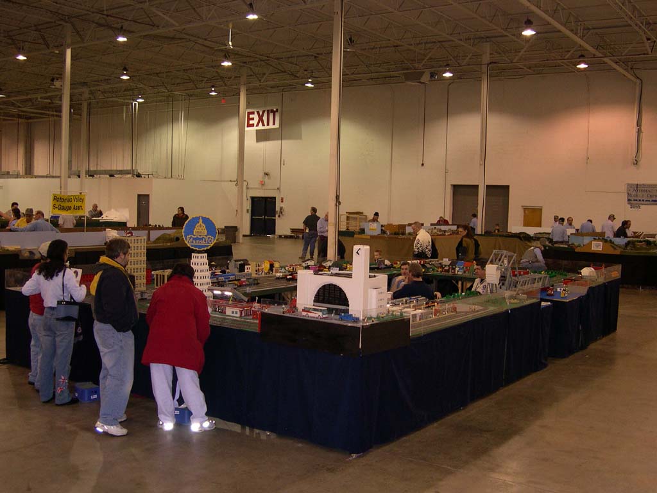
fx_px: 721
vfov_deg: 37.7
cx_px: 328
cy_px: 246
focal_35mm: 38
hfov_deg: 49.0
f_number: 2.8
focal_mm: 8
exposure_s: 1/60
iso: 256
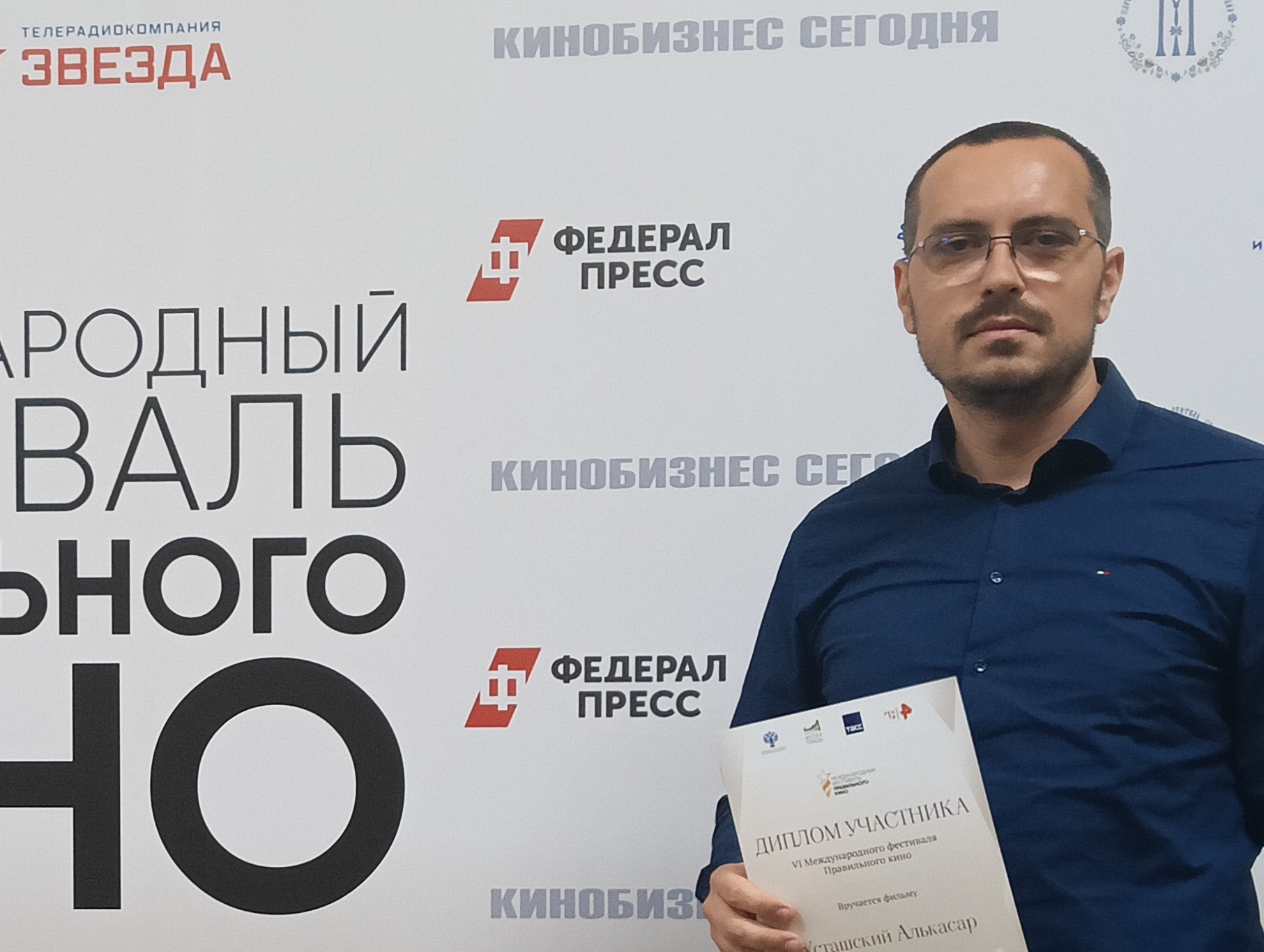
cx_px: 101
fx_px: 2633
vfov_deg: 20.3
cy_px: 765
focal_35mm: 72
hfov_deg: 26.0
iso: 1000
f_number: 1.8
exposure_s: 1/60
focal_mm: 4.05
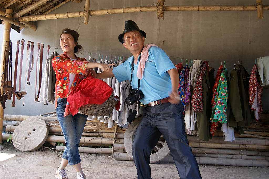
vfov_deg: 31.8
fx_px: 314
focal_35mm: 42
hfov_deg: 46.4
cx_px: 134
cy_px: 90
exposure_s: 1/50
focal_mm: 28
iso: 100
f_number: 4
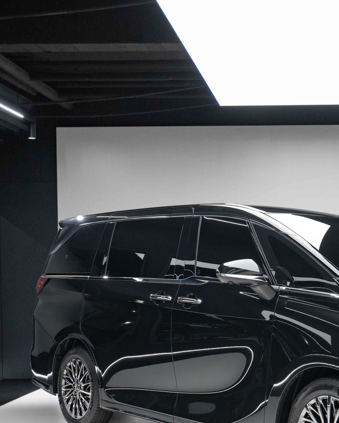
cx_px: 312
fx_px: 953
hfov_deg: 19.7
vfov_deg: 24.9
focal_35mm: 76
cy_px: 301
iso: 1600
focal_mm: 35
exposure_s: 1/60
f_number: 4
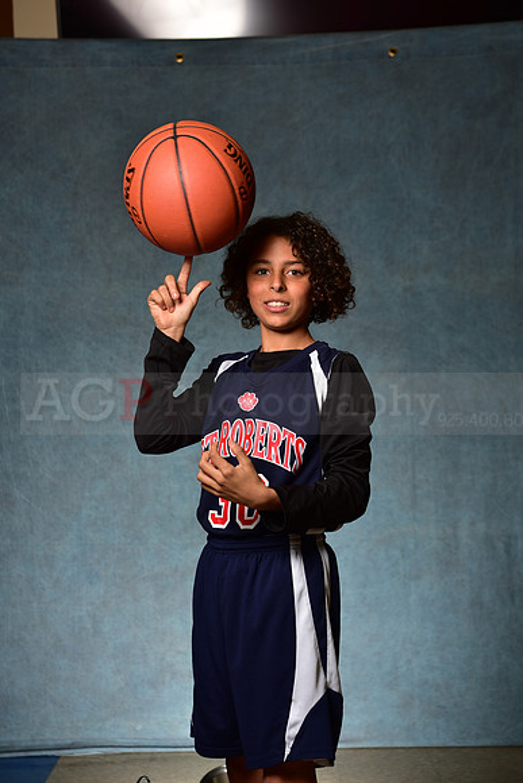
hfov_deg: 19.5
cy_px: 392
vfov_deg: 28.8
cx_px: 262
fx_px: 1524
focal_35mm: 70
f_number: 5
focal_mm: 70
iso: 100
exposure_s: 1/200
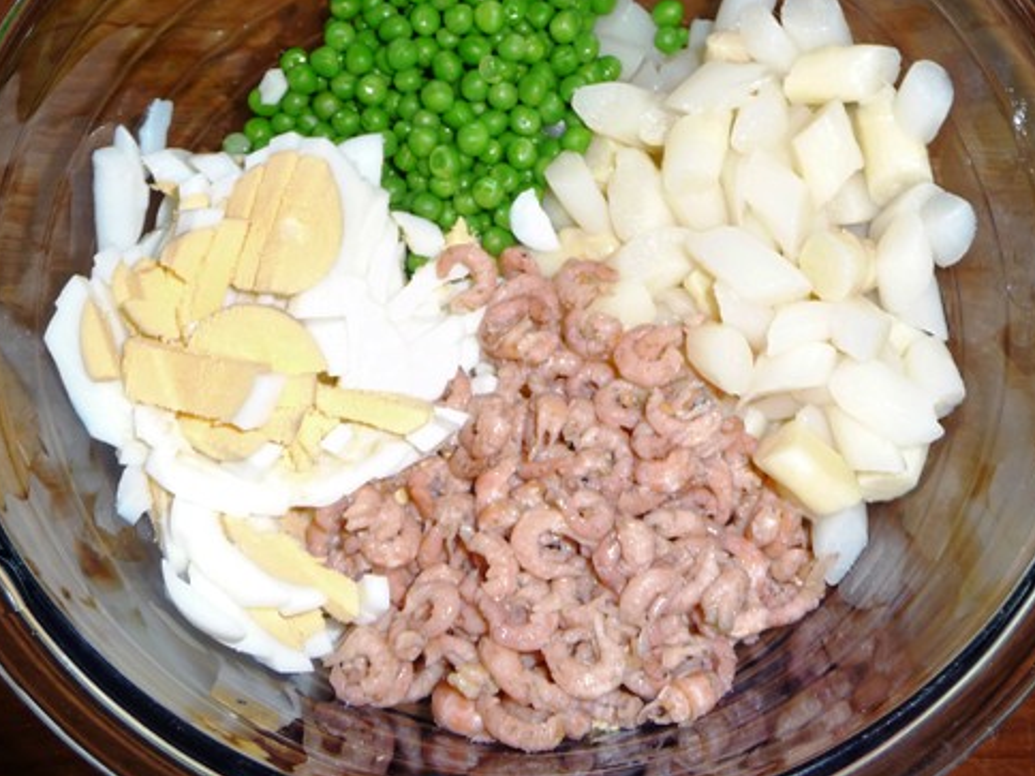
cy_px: 321
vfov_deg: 38.5
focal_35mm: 37
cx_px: 518
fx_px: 1106
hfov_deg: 50.1
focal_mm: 4.7
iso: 100
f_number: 3.3
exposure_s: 1/30
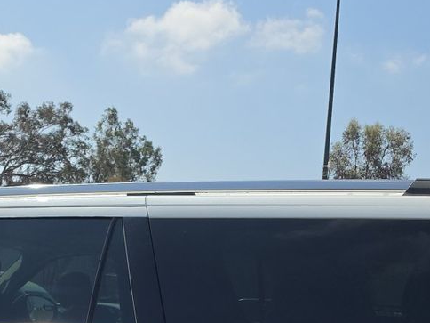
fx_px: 944
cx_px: 123
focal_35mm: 76
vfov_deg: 18.1
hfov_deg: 25.4
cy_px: 424
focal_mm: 6.5
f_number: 1.4
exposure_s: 1/7940
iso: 59
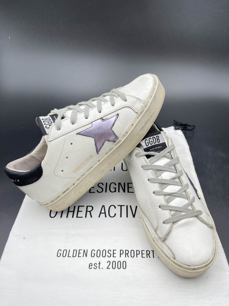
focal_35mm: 25
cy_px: 153
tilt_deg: -44.0
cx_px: 114
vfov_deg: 69.4
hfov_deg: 54.9
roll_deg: +3.5
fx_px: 221
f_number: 1.6
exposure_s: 1/492
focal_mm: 5.1
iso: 32
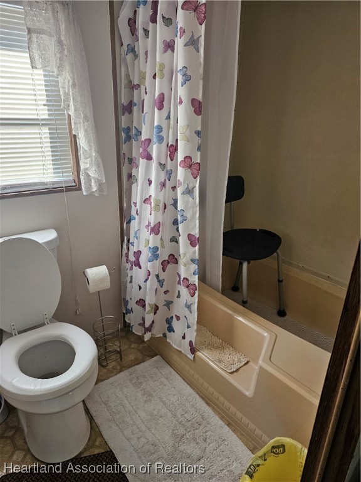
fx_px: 320
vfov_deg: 73.9
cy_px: 241
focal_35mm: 23
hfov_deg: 58.9
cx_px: 180
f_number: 1.7
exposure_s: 1/120
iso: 160
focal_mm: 6.3
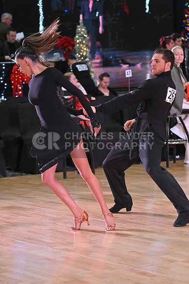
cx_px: 94
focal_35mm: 135
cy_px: 142
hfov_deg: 10.2
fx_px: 1062
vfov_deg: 15.2
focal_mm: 135
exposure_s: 1/400
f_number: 4.5
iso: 3200
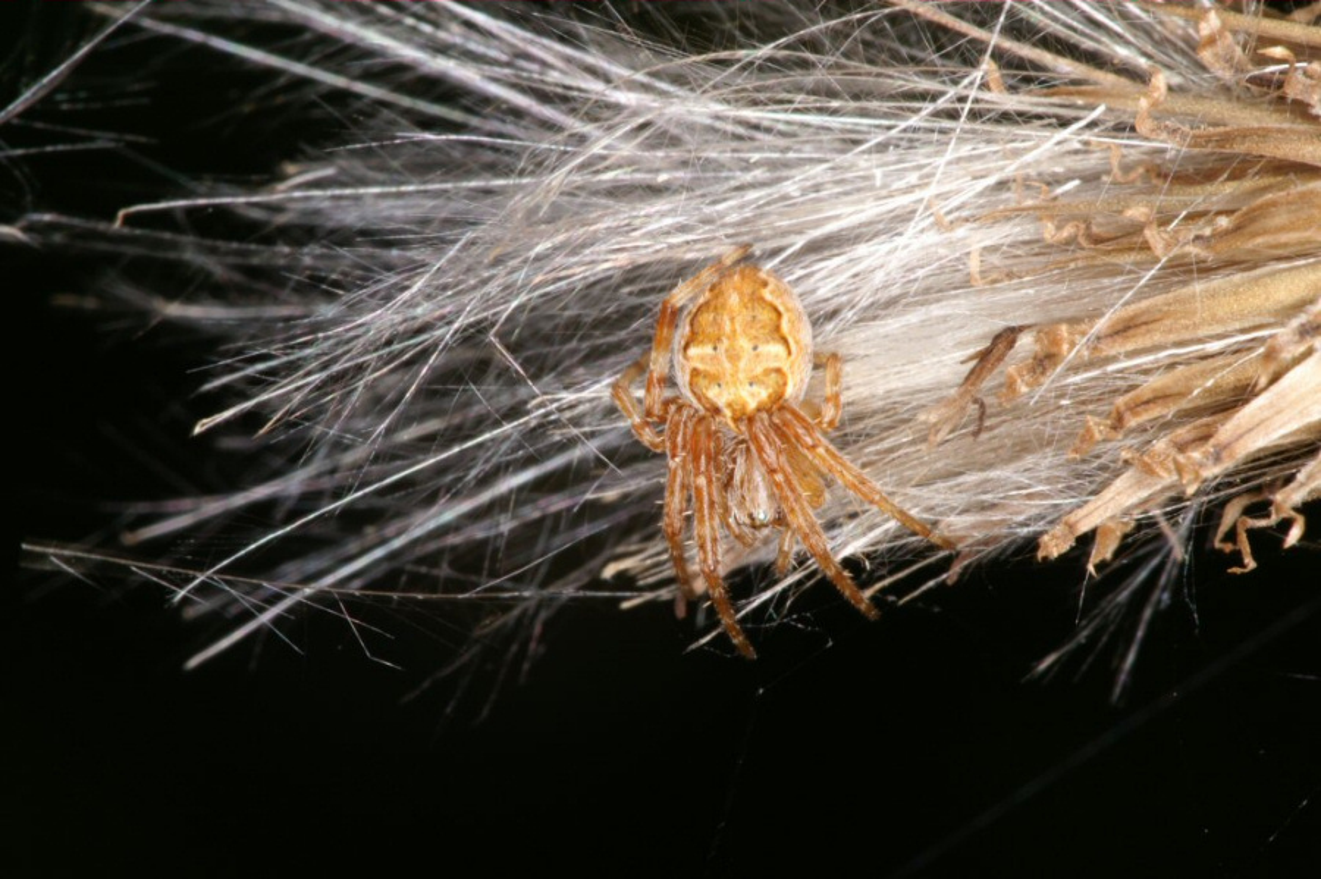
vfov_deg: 9.1
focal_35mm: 150
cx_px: 660
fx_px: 5501
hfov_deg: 13.7
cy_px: 440
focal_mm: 100
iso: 200
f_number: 19
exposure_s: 1/60
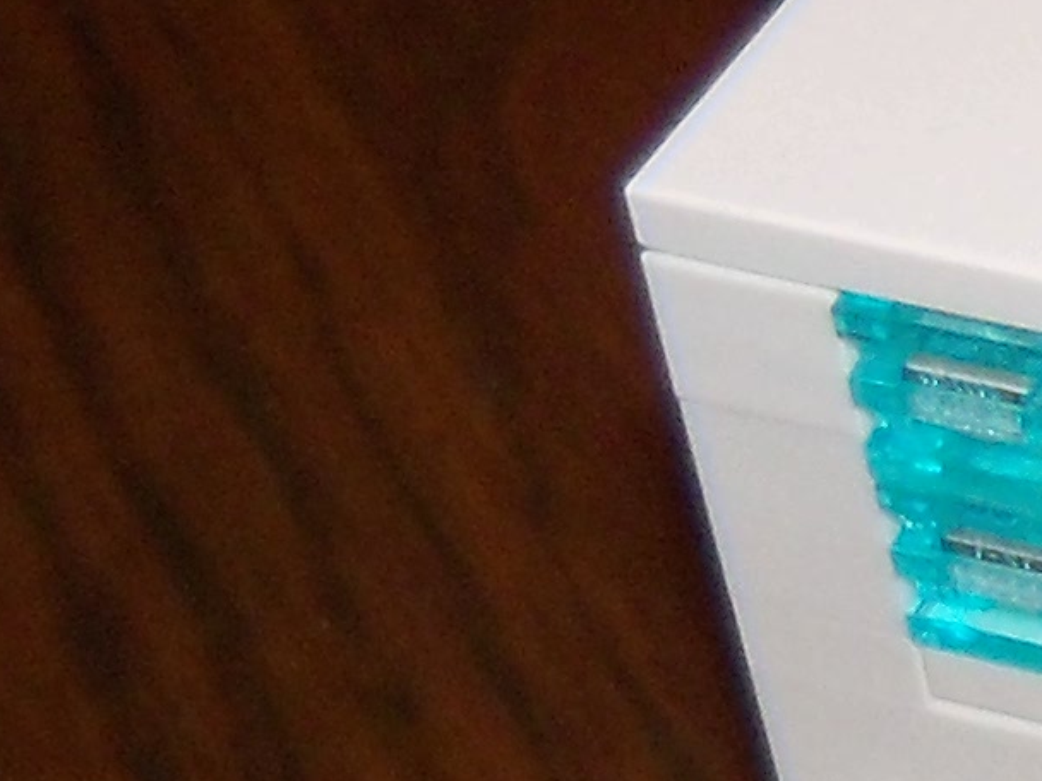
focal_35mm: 210
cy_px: 1226
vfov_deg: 7.0
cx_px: 2444
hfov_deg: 8.6
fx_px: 6321
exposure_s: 1/30
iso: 200
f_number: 3.5
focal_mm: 6.2
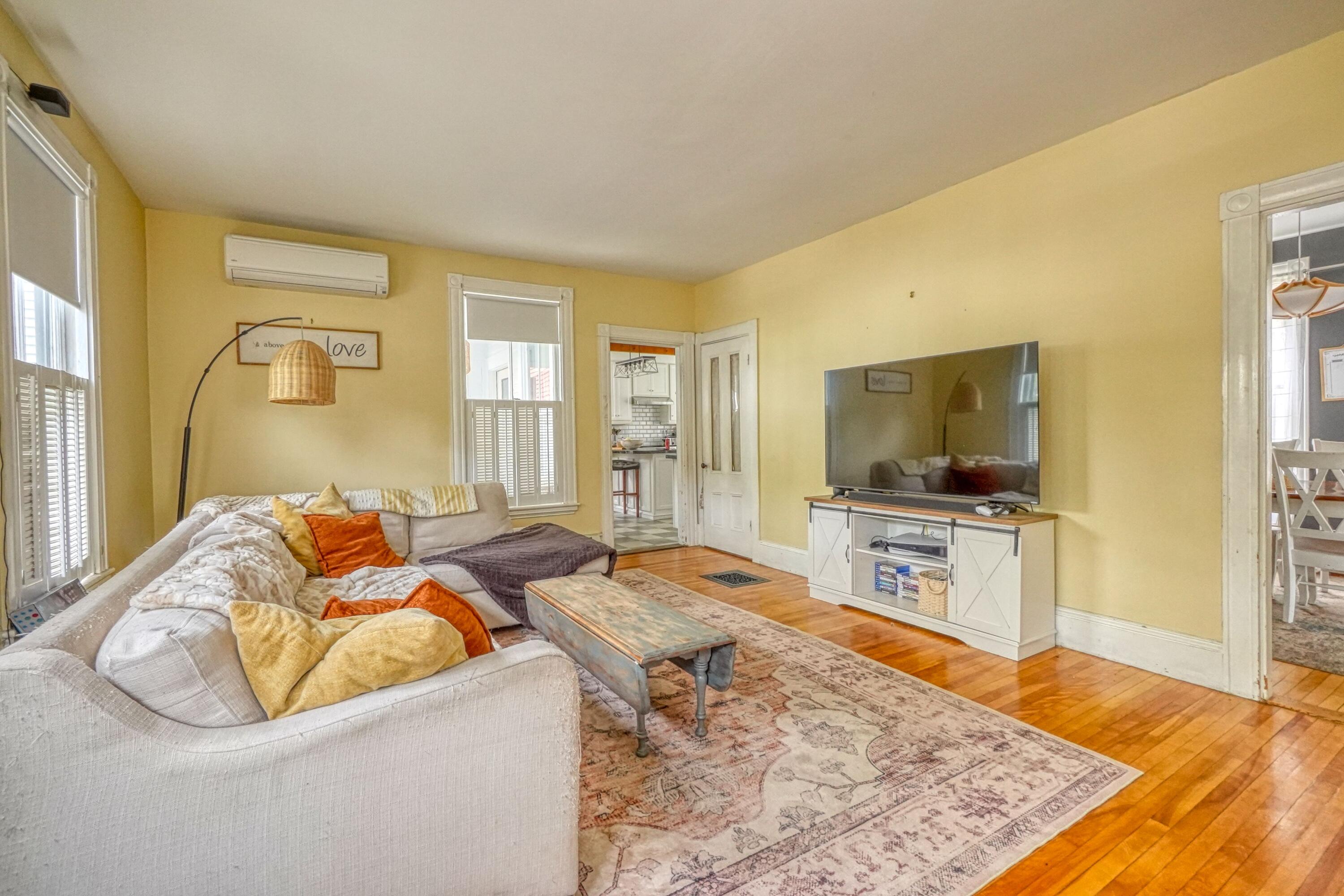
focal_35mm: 15
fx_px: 560
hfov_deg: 100.4
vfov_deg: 77.3
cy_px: 448
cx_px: 672
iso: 5000
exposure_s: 1/30
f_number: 11
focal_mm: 10
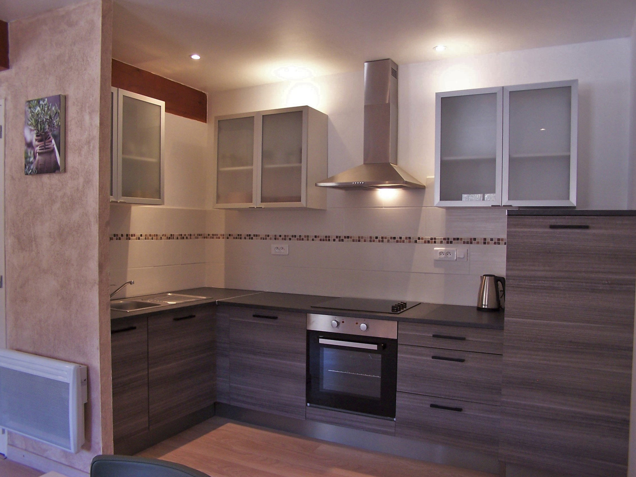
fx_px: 698
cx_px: 318
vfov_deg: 37.7
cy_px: 238
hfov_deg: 49.0
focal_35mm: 38
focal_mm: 6.3
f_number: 2.8
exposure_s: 1/15
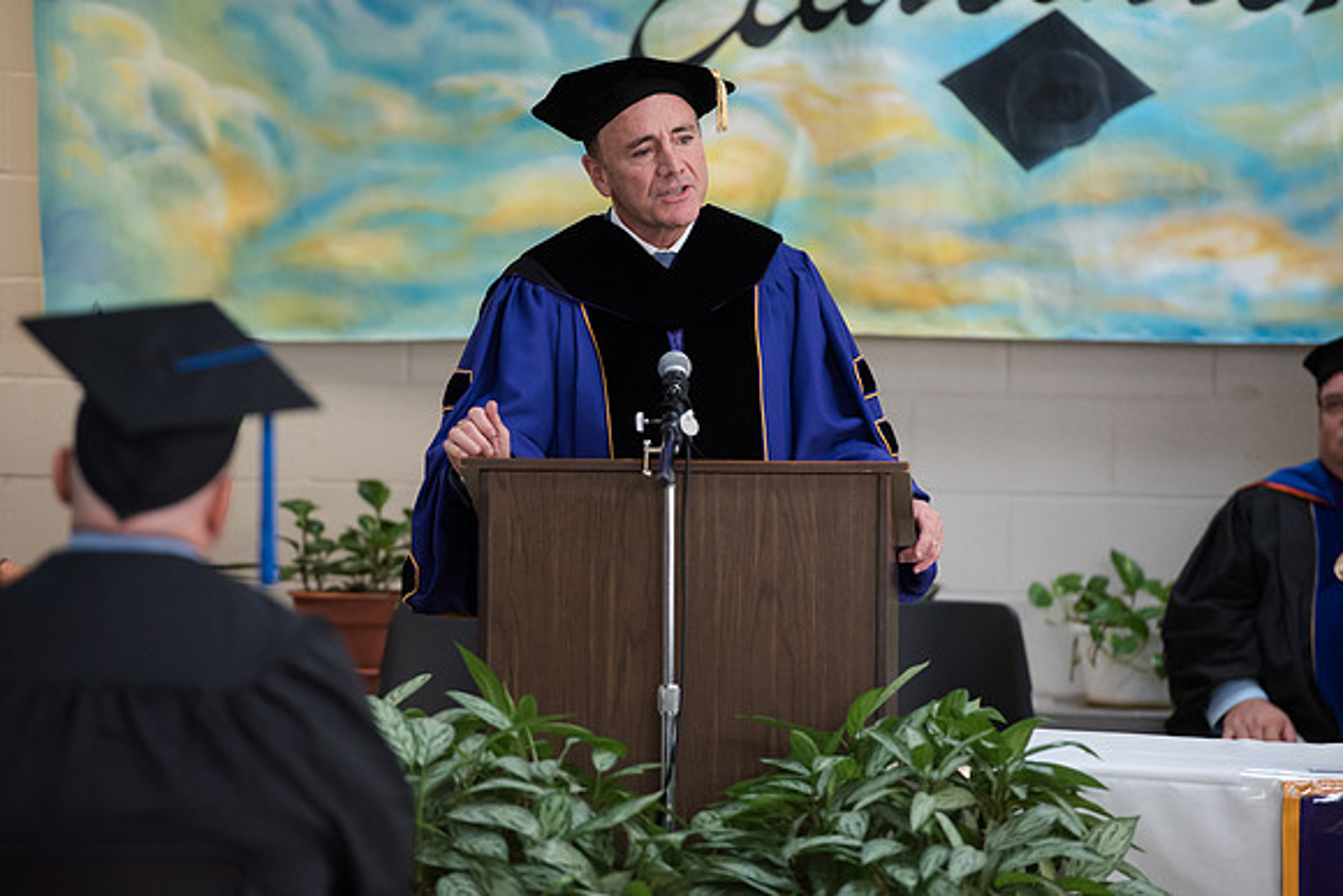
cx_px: 672
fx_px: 7276
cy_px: 448
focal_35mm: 195
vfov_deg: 7.0
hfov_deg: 10.5
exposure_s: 1/200
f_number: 4
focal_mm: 195
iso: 2500
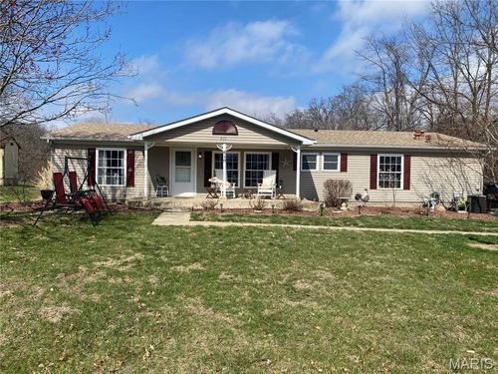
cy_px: 187
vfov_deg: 53.1
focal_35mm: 26
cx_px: 249
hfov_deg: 67.3
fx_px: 374
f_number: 1.8
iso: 32
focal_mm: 4.25
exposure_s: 1/3205
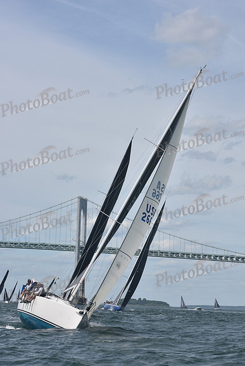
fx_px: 969
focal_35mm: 95
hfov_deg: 14.4
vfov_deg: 21.5
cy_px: 183
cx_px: 122
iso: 320
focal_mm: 95
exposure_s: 1/800
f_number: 8
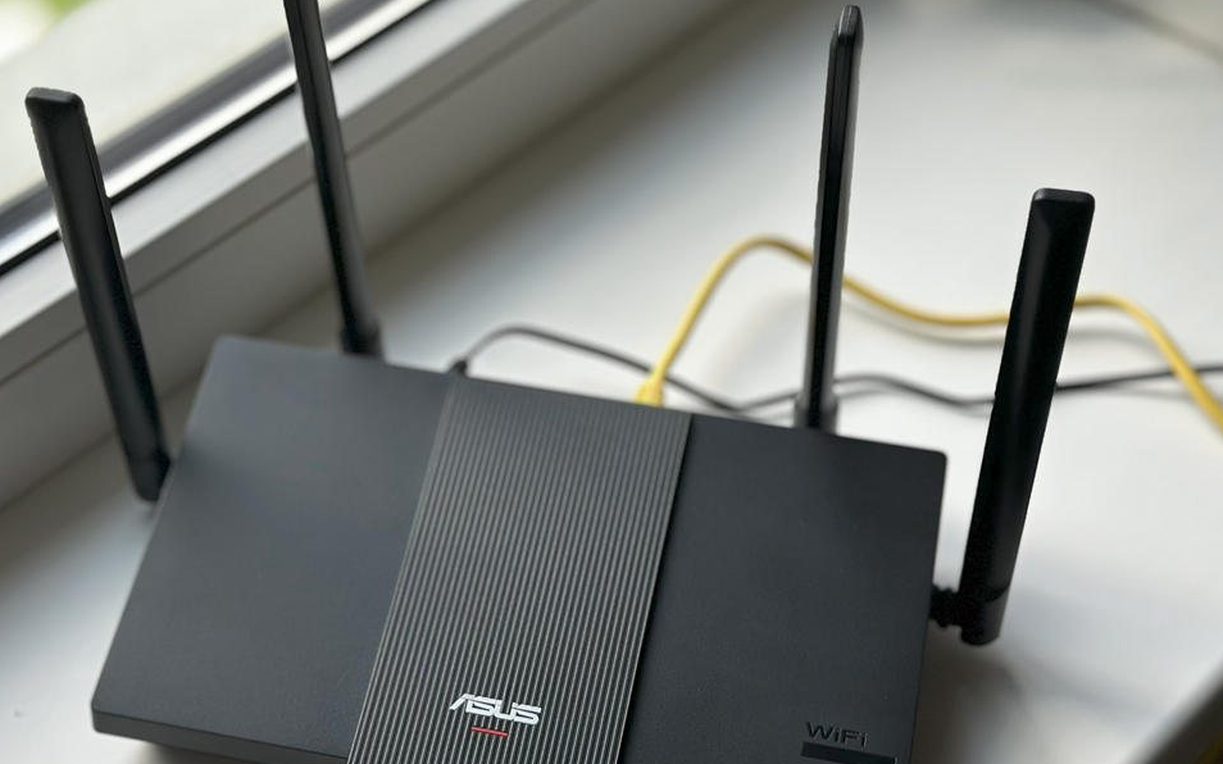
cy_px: 437
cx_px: 491
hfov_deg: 31.9
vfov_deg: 20.3
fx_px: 2133
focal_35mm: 64
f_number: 1.78
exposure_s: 1/395
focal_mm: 6.86
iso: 80
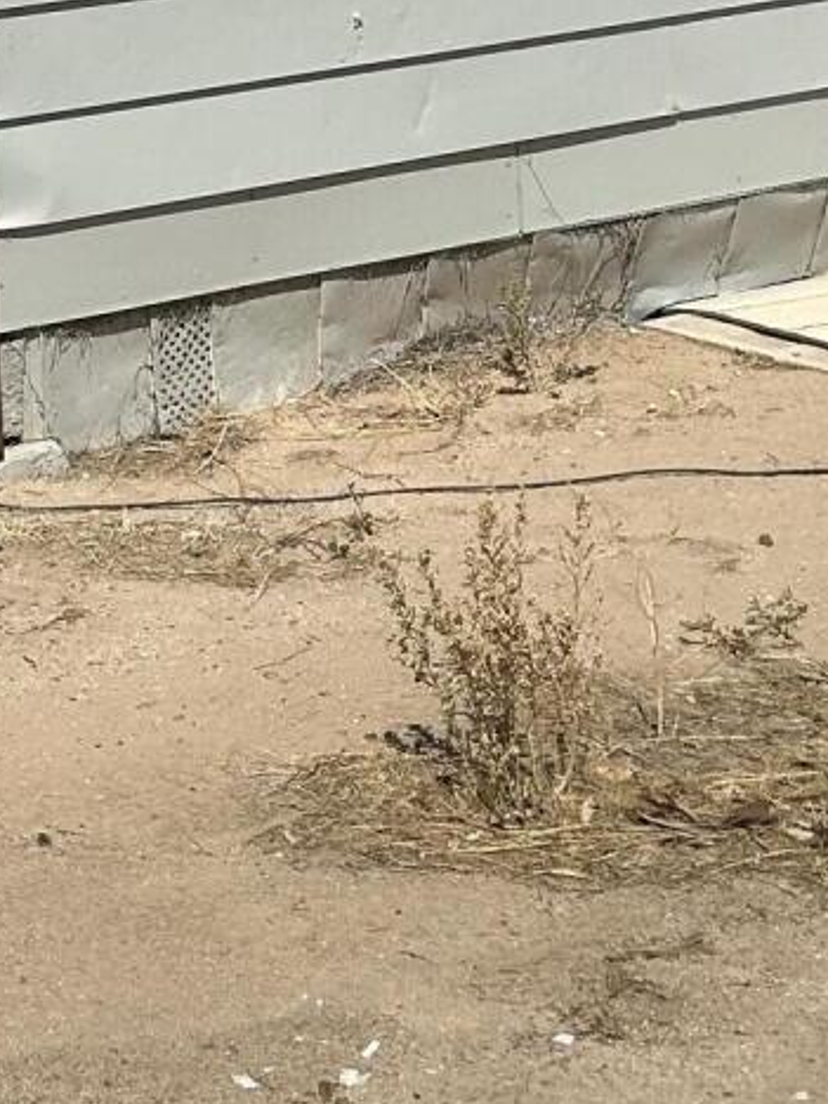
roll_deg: +3.6
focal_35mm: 111
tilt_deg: -9.4
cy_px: 17
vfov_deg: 17.3
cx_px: -57
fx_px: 3540
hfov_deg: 13.1
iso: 50
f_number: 1.5
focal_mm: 5.7
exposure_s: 1/9434
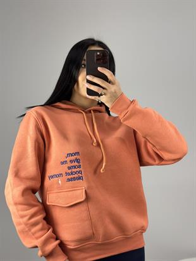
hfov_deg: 30.3
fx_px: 362
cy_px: 130
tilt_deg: -25.0
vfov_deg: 39.6
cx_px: 98
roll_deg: +0.7
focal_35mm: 48
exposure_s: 1/100
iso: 125
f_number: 1.78
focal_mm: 6.86
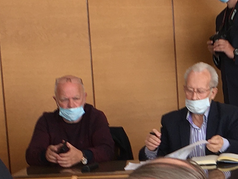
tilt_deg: -8.1
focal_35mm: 148
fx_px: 1018
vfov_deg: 9.9
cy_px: 213
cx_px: 243
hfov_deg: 13.1
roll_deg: +2.4
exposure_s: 1/50
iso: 25
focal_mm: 4.15
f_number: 2.2
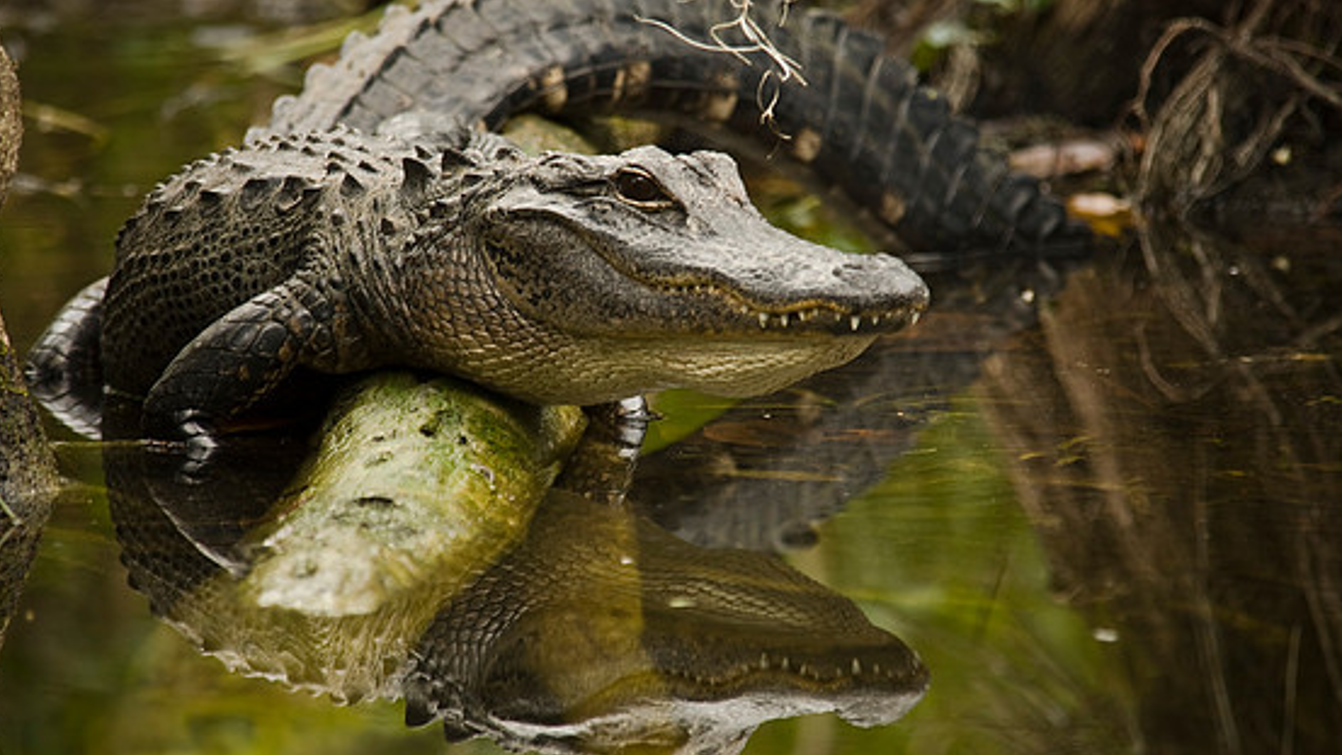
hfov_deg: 3.9
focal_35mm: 561
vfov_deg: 2.2
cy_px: 352
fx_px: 19962
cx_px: 670
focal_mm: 340
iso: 100
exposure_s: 1/13
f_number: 5.3
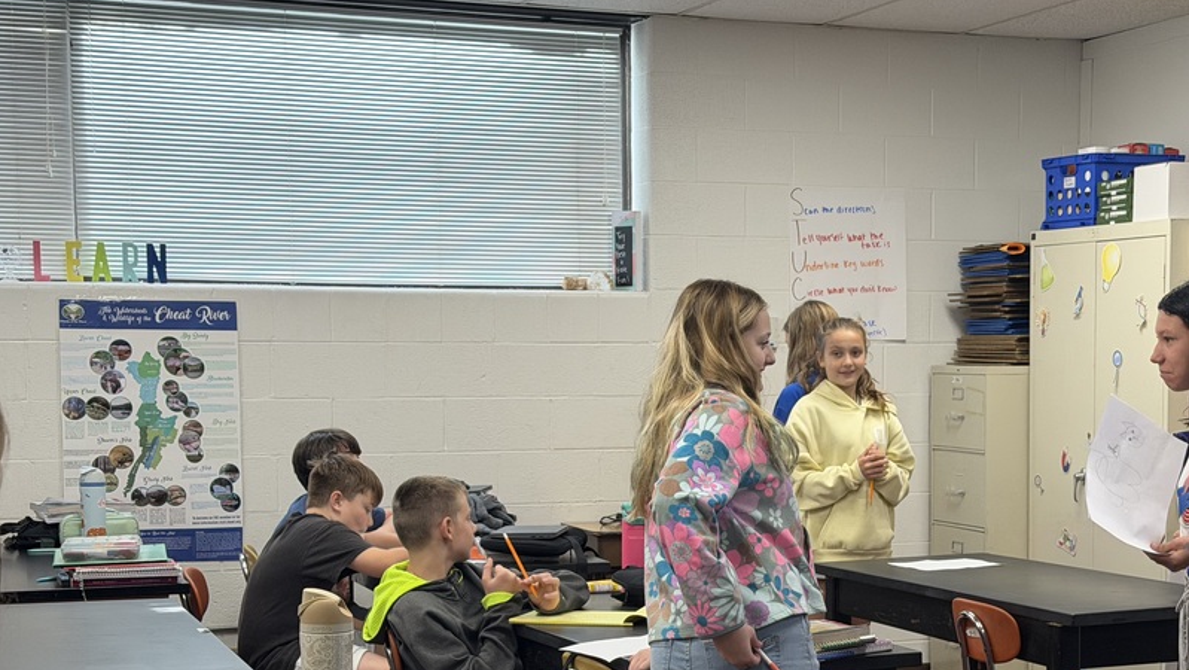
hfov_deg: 31.3
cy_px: 532
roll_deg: +0.0
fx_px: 2113
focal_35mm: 67
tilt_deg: -6.7
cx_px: 760
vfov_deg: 17.9
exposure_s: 1/120
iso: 100
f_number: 1.78
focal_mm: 6.76
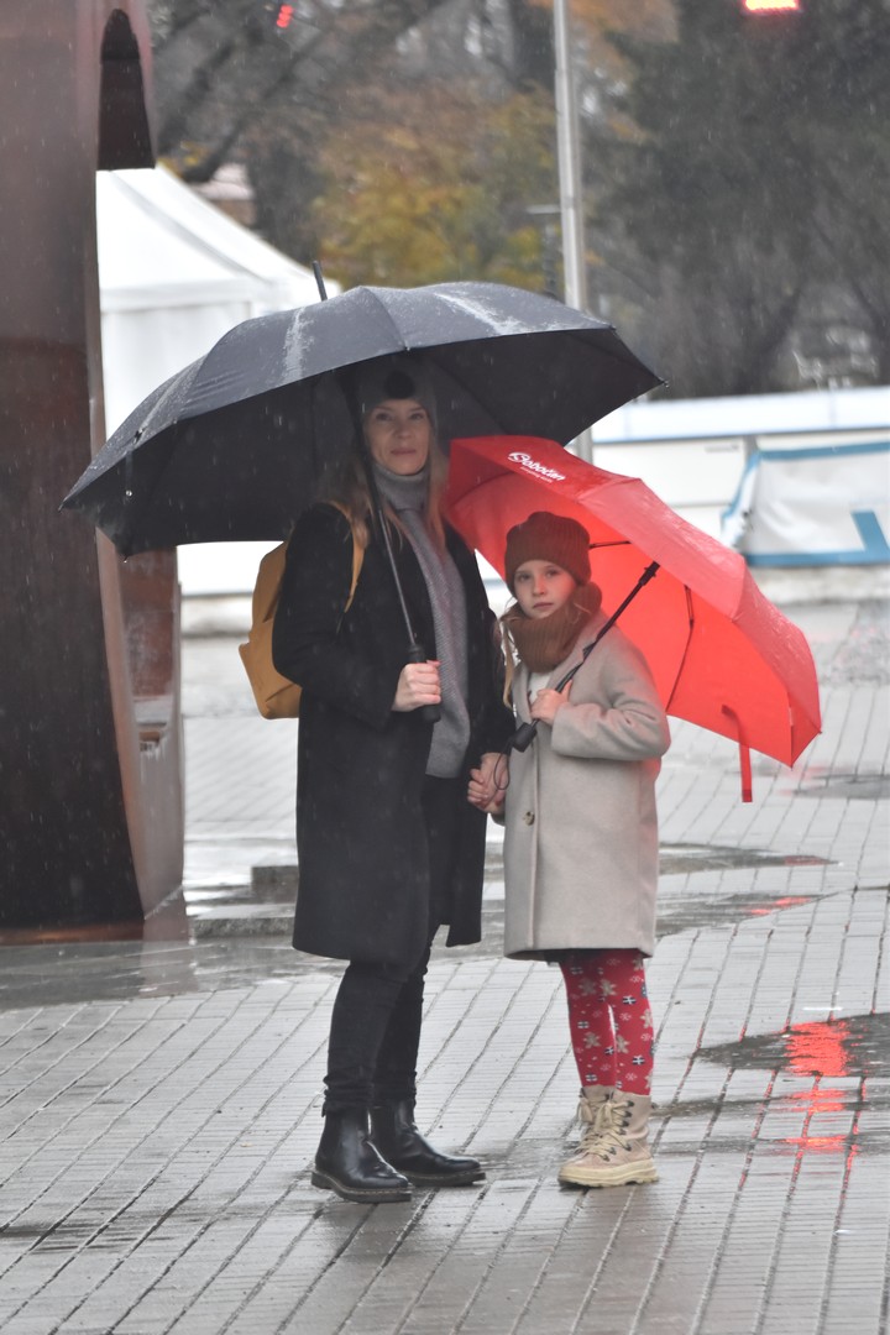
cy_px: 668
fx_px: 7787
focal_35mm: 210
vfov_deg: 9.8
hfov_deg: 6.5
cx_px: 445
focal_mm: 140
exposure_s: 1/400
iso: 1250
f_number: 4.5
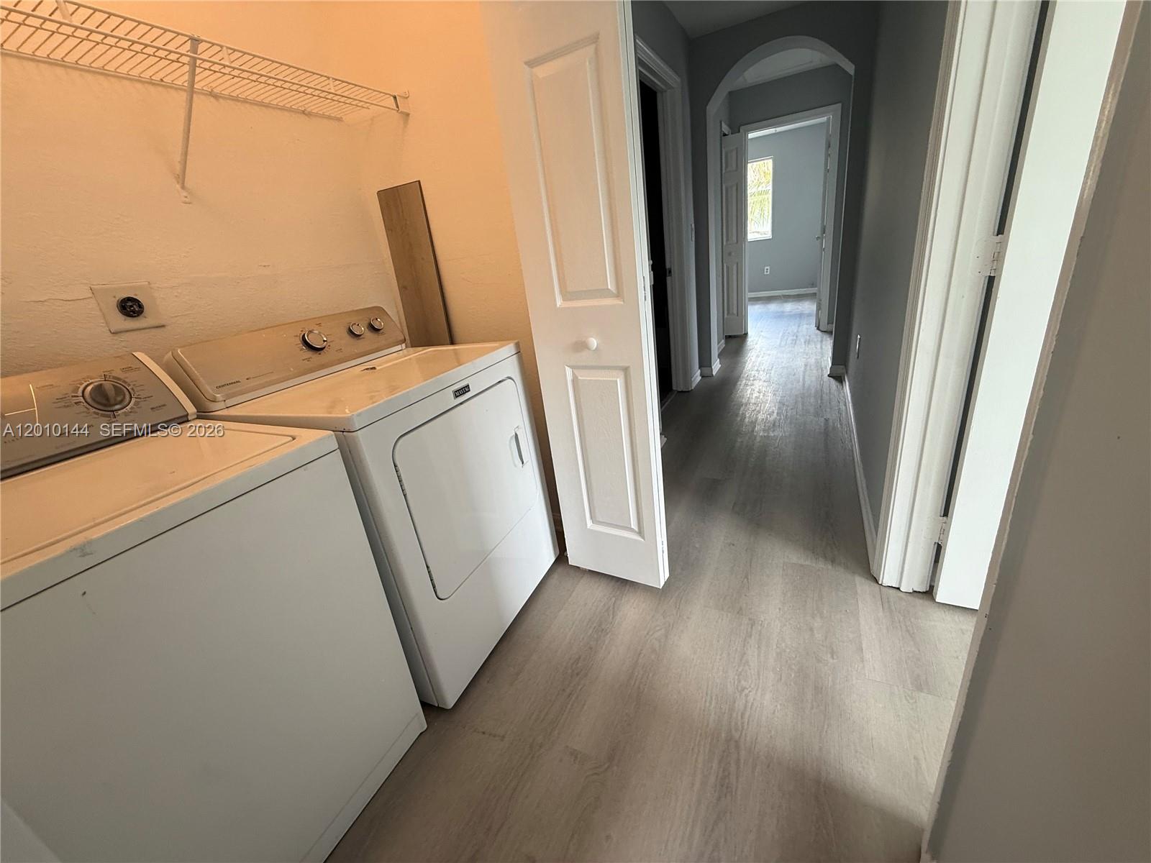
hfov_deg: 102.1
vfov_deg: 85.7
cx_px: 576
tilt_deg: -20.6
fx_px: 466
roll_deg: +6.9
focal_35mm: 14
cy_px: 432
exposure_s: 1/120
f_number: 2.2
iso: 160
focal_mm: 2.22
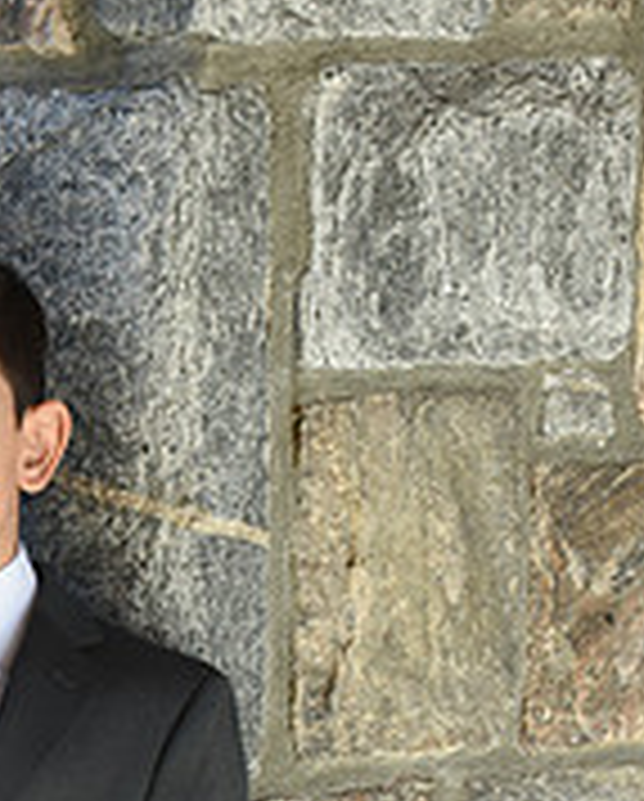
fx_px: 8412
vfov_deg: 5.5
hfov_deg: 4.3
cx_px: -464
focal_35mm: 354
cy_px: 556
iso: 1000
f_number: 8
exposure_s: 1/400
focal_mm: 116
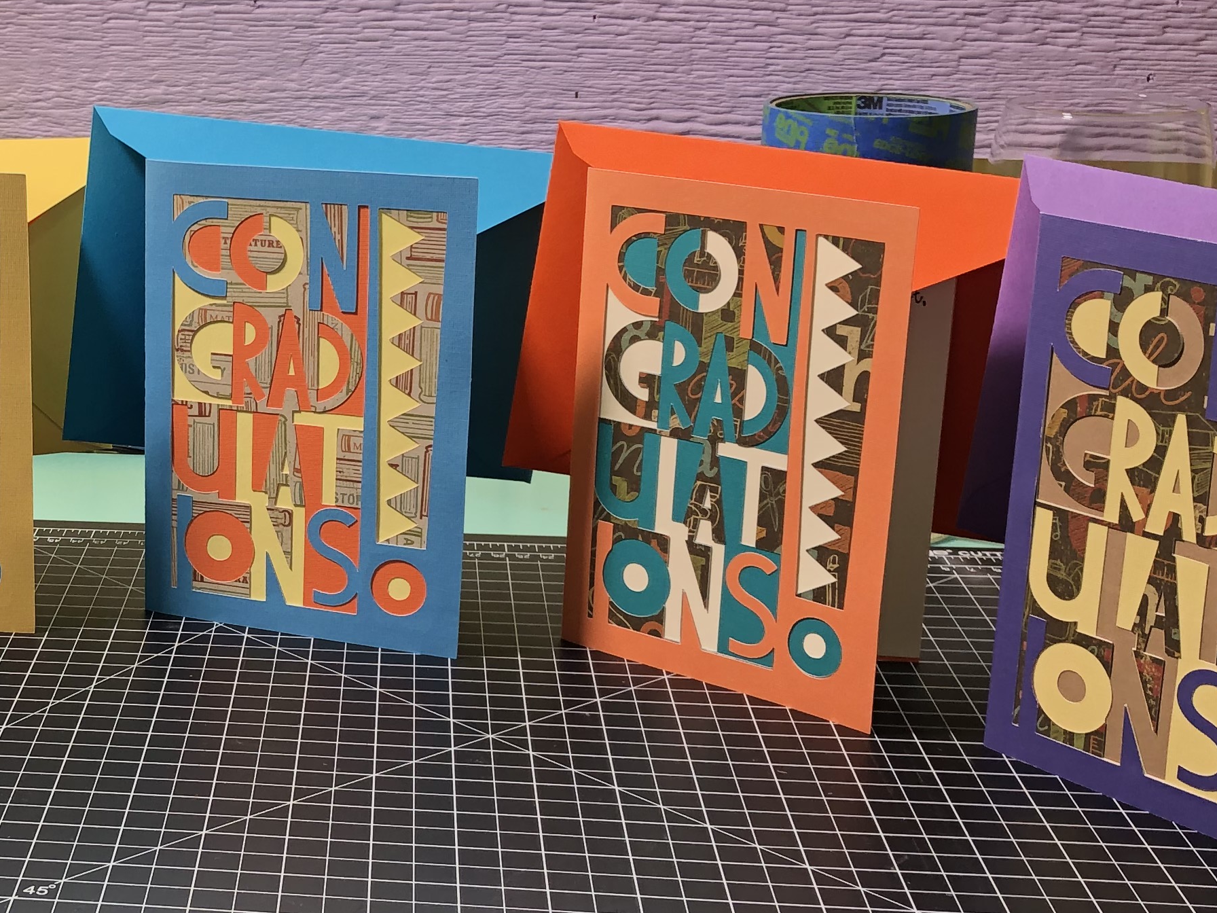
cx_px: 64
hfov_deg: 29.2
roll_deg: +1.4
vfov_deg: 23.3
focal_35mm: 63
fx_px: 2215
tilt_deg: -19.0
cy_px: 541
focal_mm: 4
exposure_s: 1/120
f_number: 1.8
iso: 50
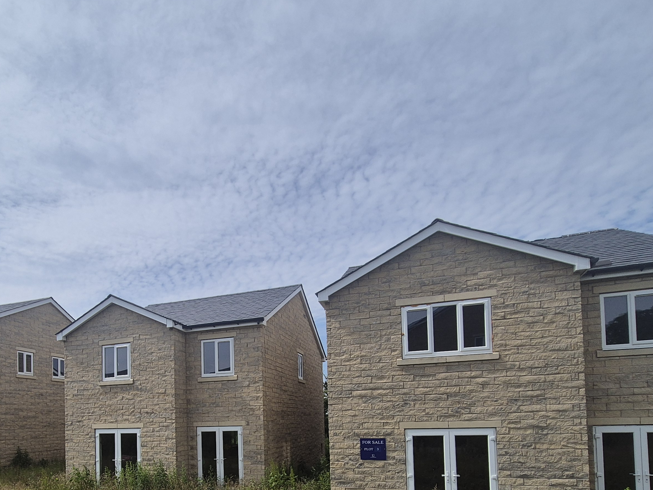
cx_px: 235
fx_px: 415
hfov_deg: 74.7
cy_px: 402
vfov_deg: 56.0
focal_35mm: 22
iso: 50
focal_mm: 2.2
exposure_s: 1/4976
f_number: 2.2
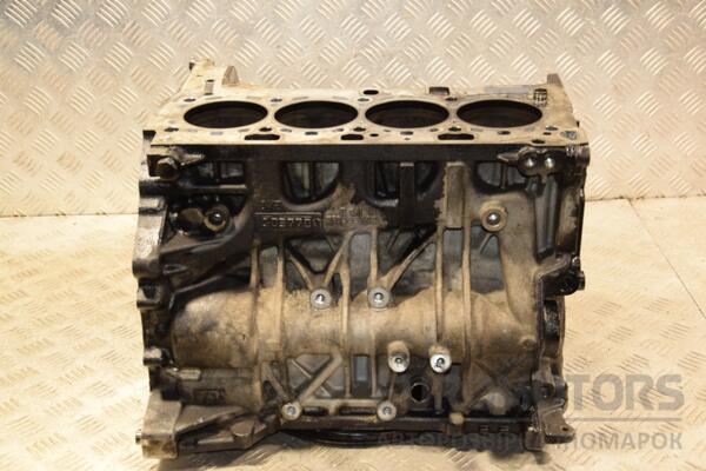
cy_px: 236
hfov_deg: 38.9
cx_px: 353
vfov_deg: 26.5
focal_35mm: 51
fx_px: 1000
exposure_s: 1/100
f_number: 5
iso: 800
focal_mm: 34
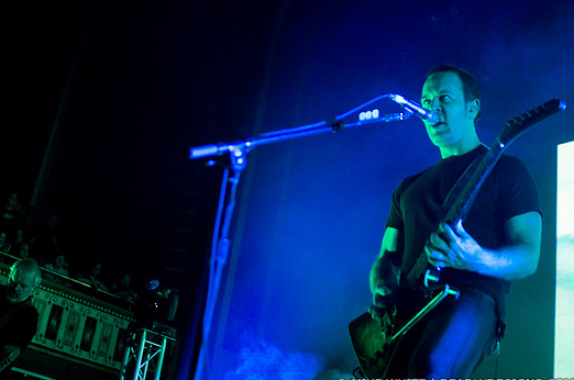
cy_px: 182
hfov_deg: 39.6
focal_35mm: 50
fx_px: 796
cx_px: 261
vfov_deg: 26.9
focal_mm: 30
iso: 1000
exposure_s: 1/160
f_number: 2.2
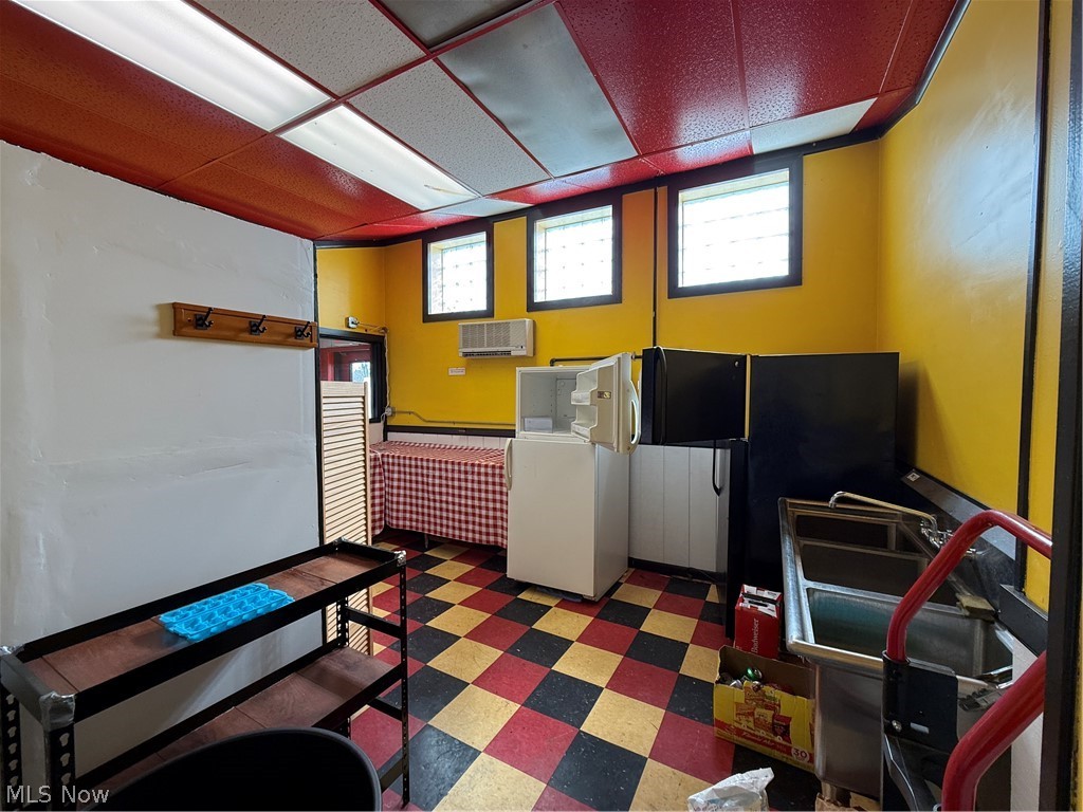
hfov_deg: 102.1
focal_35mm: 14
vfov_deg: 85.7
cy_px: 406
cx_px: 542
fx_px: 438
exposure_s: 1/99
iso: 125
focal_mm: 2.22
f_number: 2.2
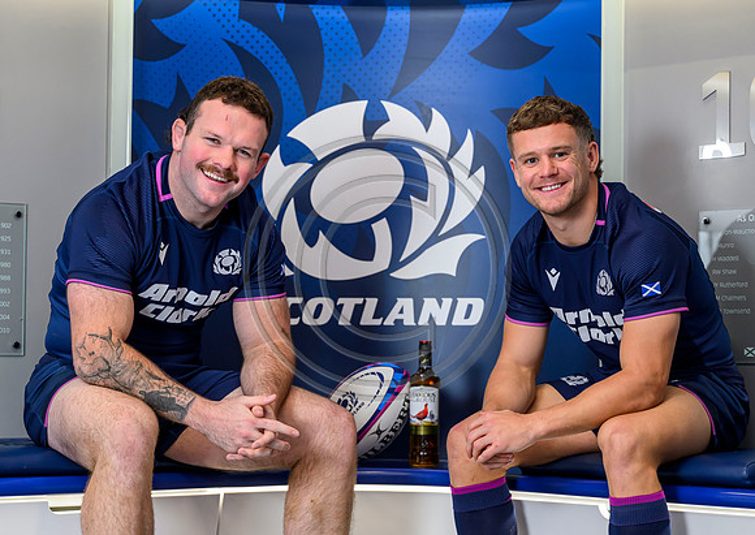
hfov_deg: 19.3
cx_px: 385
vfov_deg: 13.8
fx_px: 2217
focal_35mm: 104
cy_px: 275
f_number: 4
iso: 2000
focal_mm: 95
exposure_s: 1/125
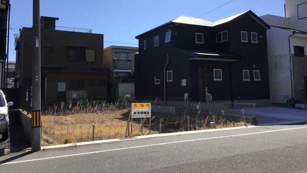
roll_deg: +0.0
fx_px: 277
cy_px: 63
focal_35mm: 34
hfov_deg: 58.0
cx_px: 154
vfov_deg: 34.4
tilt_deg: +6.1
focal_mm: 3.3
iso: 25
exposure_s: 1/1481
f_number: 2.4
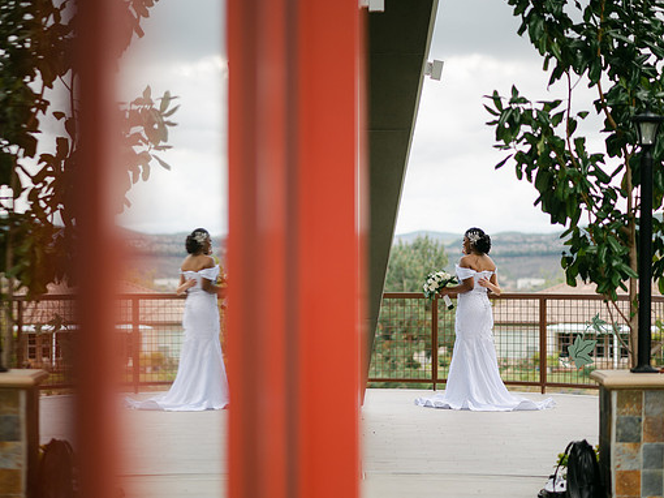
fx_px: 1821
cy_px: 248
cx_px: 305
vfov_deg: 15.5
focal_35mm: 95
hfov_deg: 20.7
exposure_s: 1/4000
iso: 100
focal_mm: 85
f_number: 2
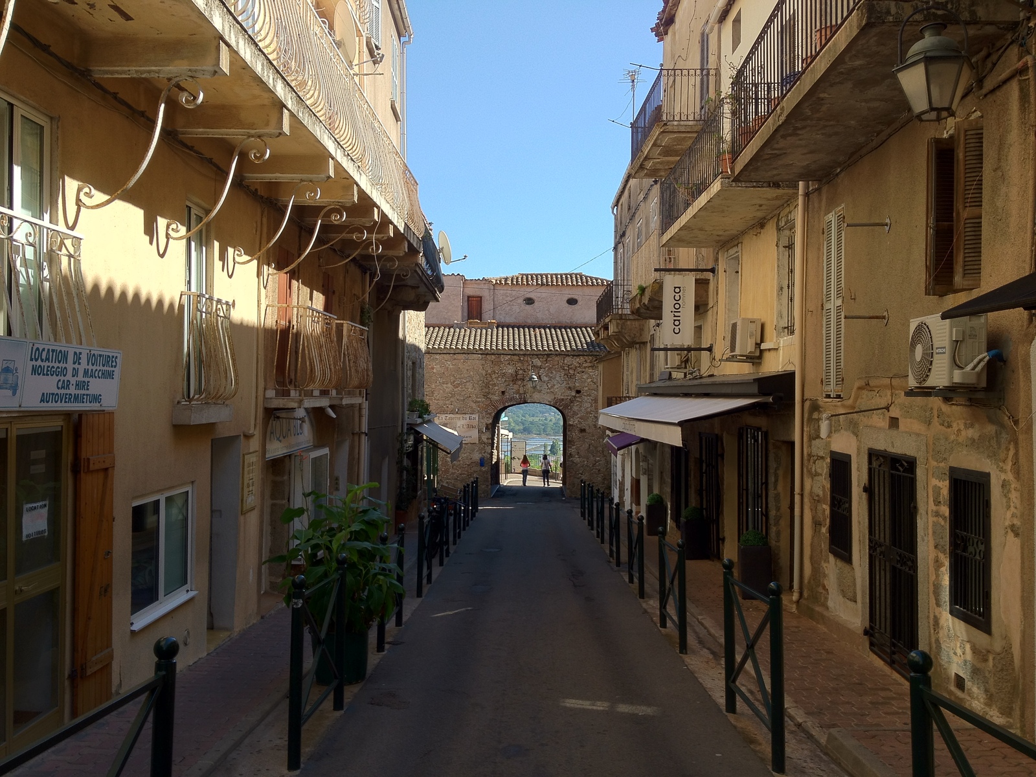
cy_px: 388
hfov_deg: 52.6
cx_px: 518
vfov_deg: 40.7
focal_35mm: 35
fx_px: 1047
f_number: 2.4
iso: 64
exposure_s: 1/421
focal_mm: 4.28
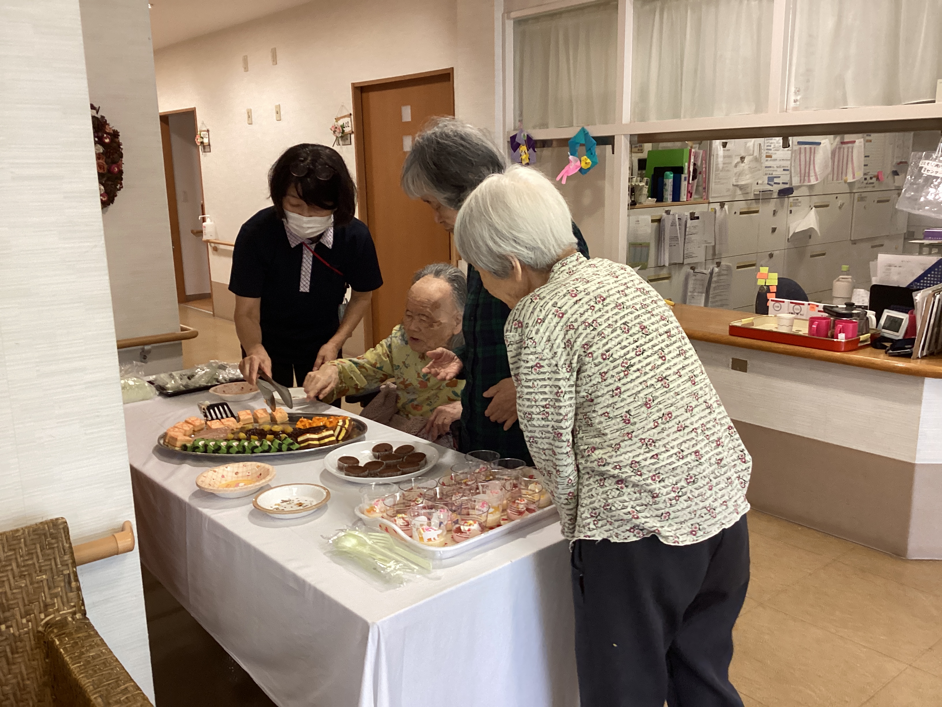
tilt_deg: -11.8
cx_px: 471
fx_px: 844
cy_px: 354
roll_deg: +3.6
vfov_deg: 45.4
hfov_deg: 58.4
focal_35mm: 31
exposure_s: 1/50
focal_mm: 3.3
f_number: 2.4
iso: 200
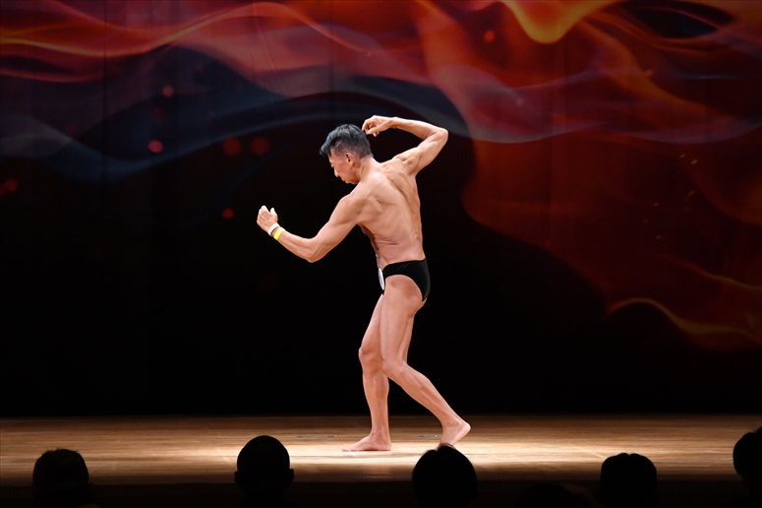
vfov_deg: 6.8
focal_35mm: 202
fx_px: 4274
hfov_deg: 10.2
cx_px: 381
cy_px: 254
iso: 4000
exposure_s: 1/400
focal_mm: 135
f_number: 5.6
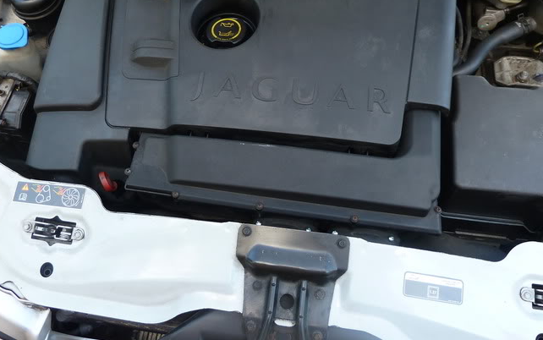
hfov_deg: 58.1
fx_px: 489
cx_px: 259
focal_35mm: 33
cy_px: 107
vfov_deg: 37.9
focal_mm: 4.1
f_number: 3.3
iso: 80
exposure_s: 1/50
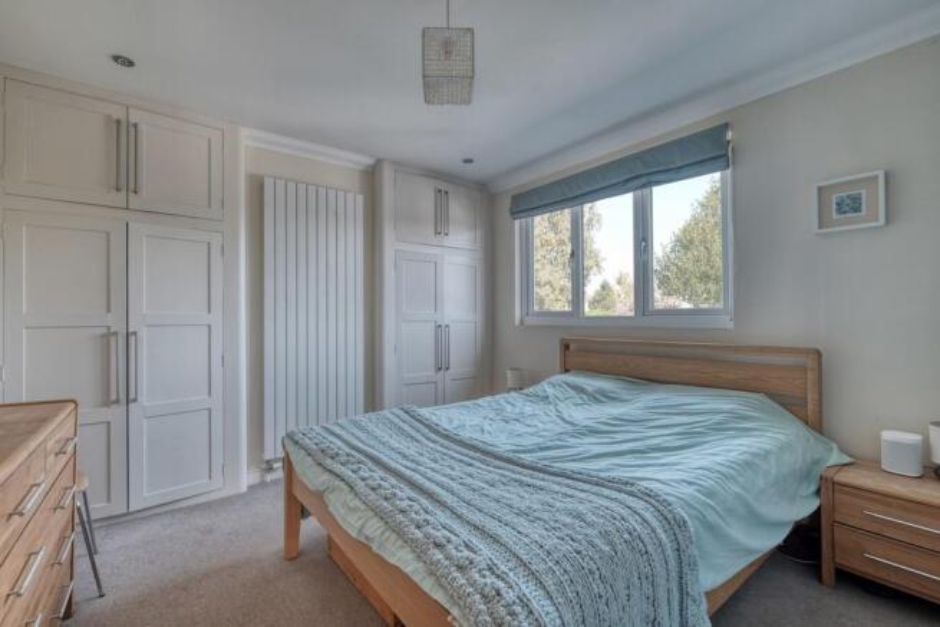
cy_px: 314
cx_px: 470
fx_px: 392
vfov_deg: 77.4
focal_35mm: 15
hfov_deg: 100.4
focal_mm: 10
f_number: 8
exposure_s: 1/13
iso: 250
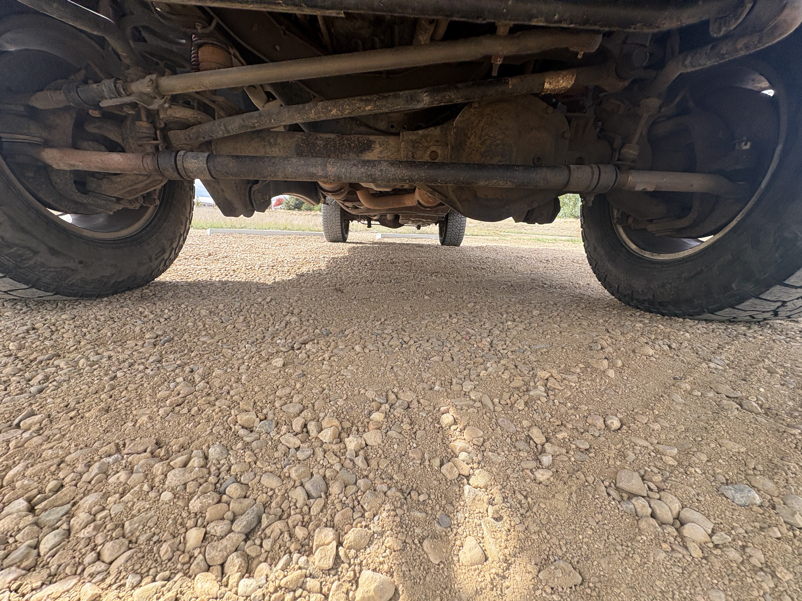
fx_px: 324
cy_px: 300
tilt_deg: -11.6
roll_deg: -5.1
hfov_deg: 102.1
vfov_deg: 85.7
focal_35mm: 14
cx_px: 401
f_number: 2.2
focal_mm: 2.22
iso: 50
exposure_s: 1/456
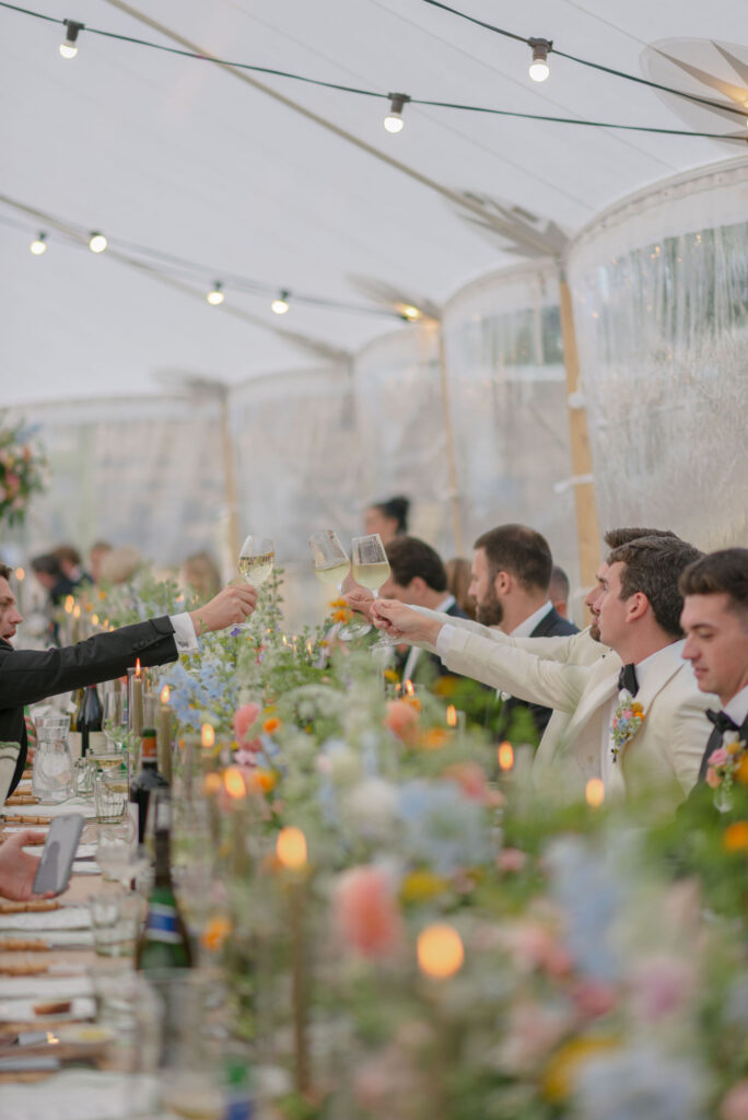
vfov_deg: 23.9
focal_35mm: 85
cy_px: 560
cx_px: 374
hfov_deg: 16.1
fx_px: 2645
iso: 100
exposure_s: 1/500
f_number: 1.8
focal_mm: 85
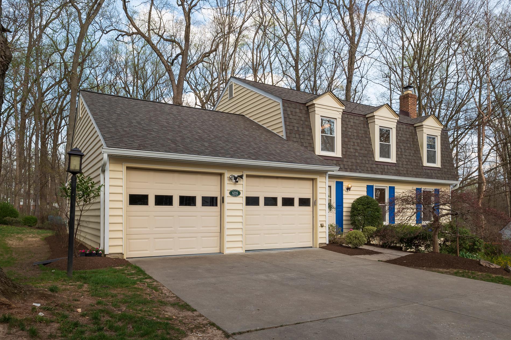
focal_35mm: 26
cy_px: 180
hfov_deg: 69.4
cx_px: 258
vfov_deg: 49.5
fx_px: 369
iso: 320
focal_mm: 24
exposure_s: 1/80
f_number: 16
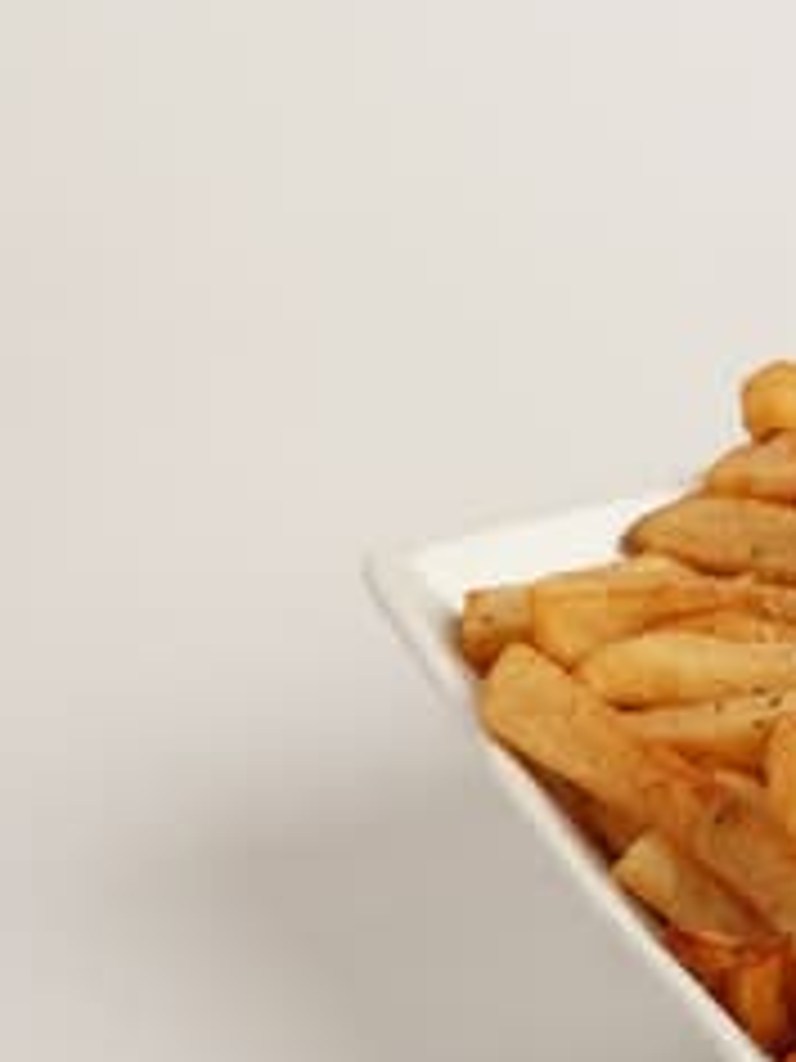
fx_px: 6377
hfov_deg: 7.0
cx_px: 1196
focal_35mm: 208
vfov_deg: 9.5
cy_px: 230
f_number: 9
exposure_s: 1/60
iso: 500
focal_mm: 62
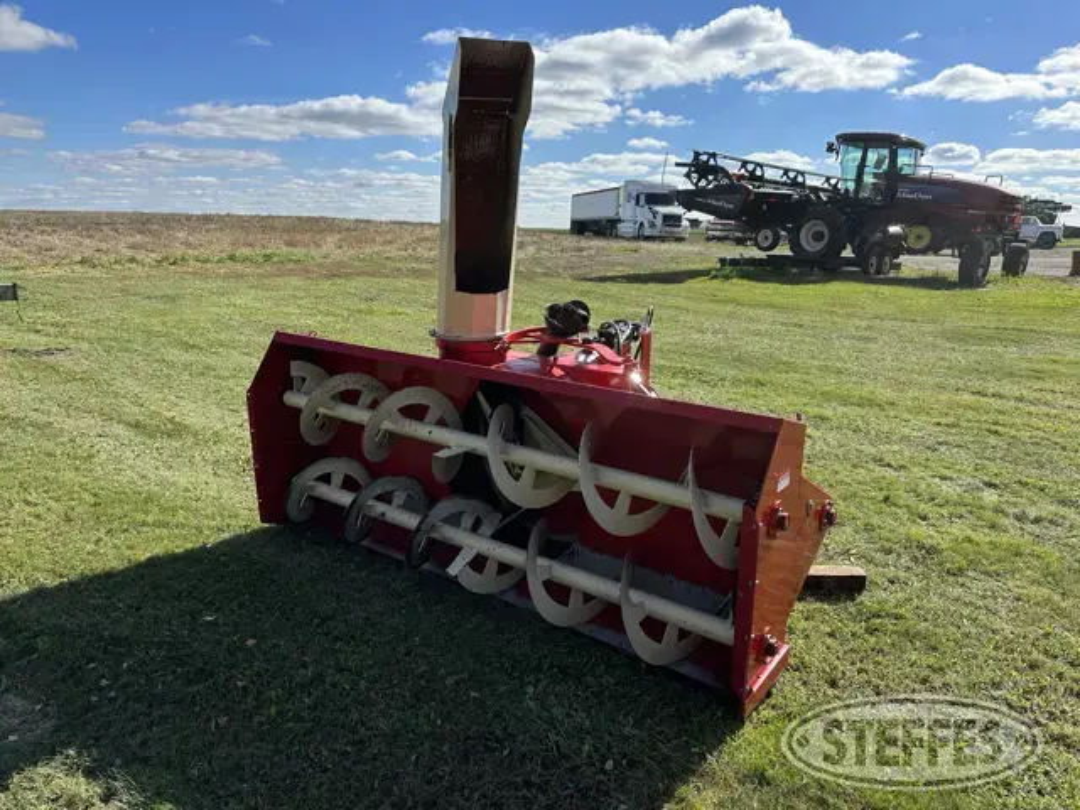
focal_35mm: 24
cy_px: 405
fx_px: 749
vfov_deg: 56.8
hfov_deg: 71.6
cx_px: 540
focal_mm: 6.86
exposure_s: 1/4184
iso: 80
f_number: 1.78
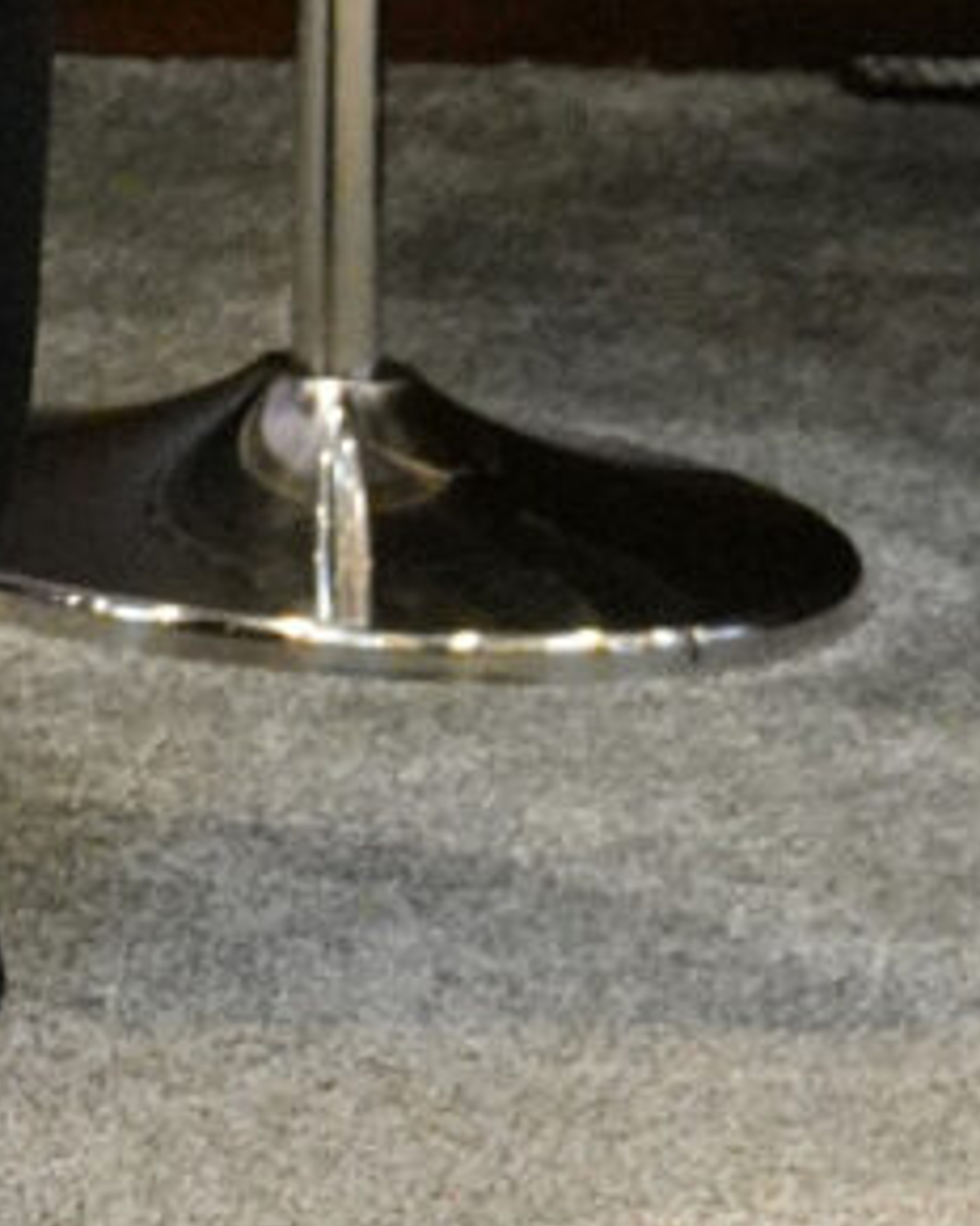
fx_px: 9608
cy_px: -2146
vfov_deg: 6.7
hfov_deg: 5.2
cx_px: -2885
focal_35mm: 265
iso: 5000
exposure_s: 1/160
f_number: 4.5
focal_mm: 32
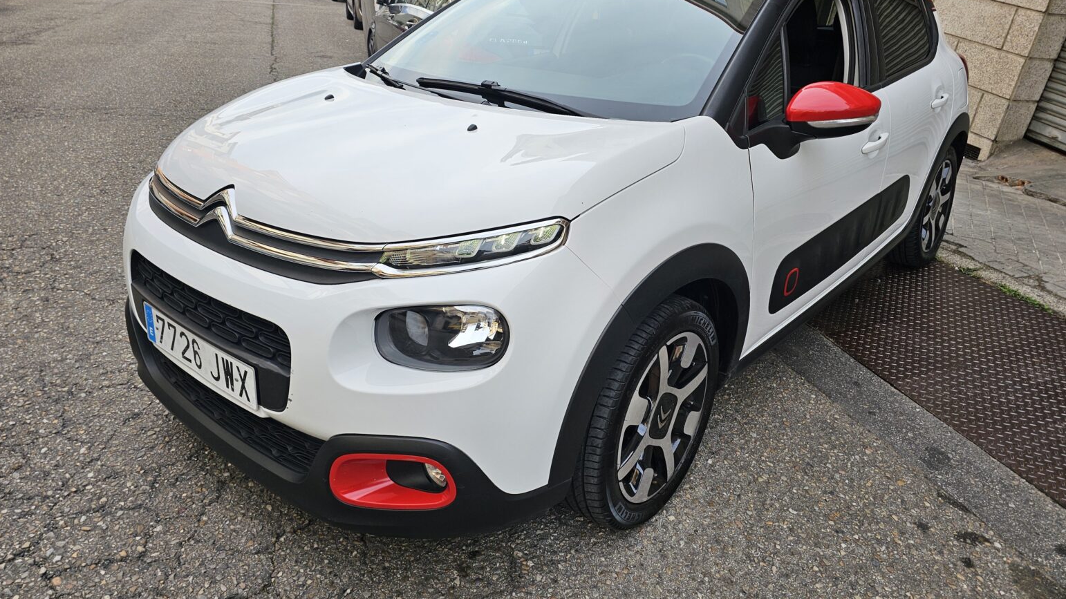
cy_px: 273
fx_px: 735
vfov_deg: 44.3
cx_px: 548
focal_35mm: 26
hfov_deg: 71.9
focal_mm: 6.3
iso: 10
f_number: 1.7
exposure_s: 1/154
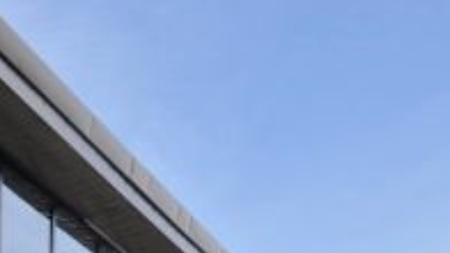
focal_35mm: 174
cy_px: 392
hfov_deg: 11.7
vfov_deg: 6.9
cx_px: -276
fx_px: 2075
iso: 200
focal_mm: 34
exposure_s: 1/250
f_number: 8
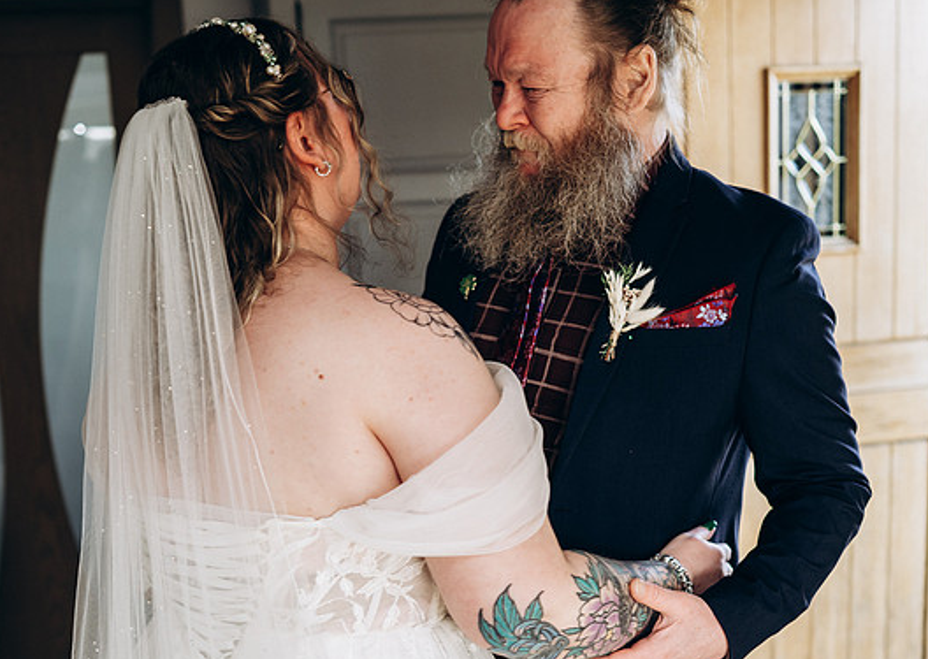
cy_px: 481
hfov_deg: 34.4
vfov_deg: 24.6
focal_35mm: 57
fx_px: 1499
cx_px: 453
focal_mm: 35
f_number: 2.5
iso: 320
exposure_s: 1/160
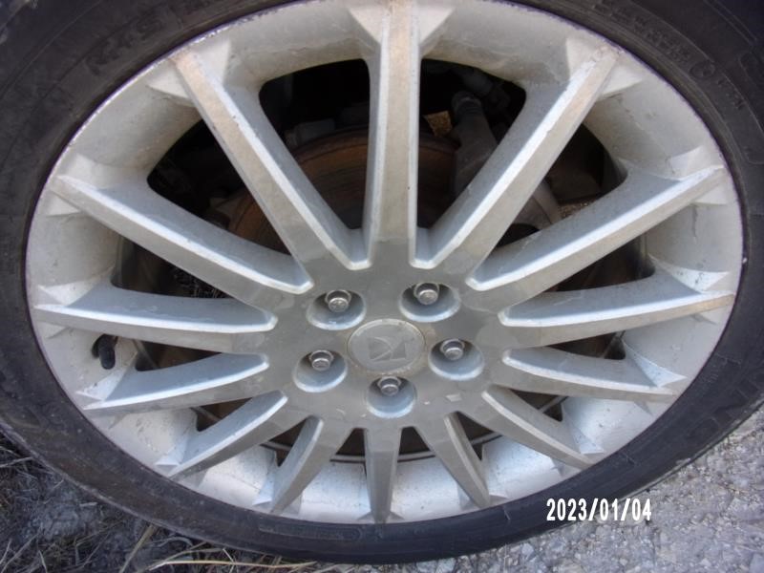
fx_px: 530
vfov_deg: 56.8
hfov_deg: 71.6
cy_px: 286
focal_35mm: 24
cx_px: 382
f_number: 3.3
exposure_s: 1/140
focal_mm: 4.3
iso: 80
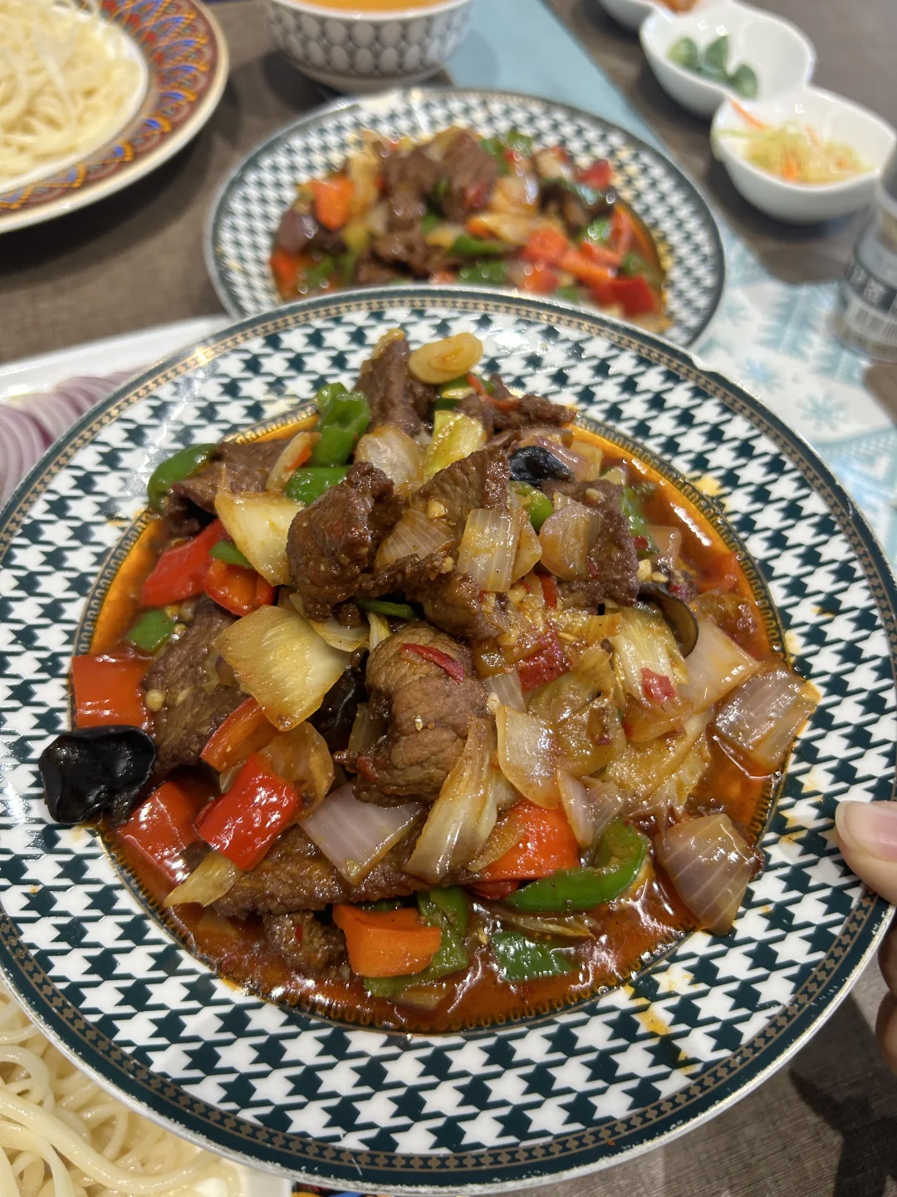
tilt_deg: -56.3
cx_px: 448
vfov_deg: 67.3
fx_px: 898
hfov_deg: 53.1
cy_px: 598
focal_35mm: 26
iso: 100
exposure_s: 1/121
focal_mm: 5.7
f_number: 1.5
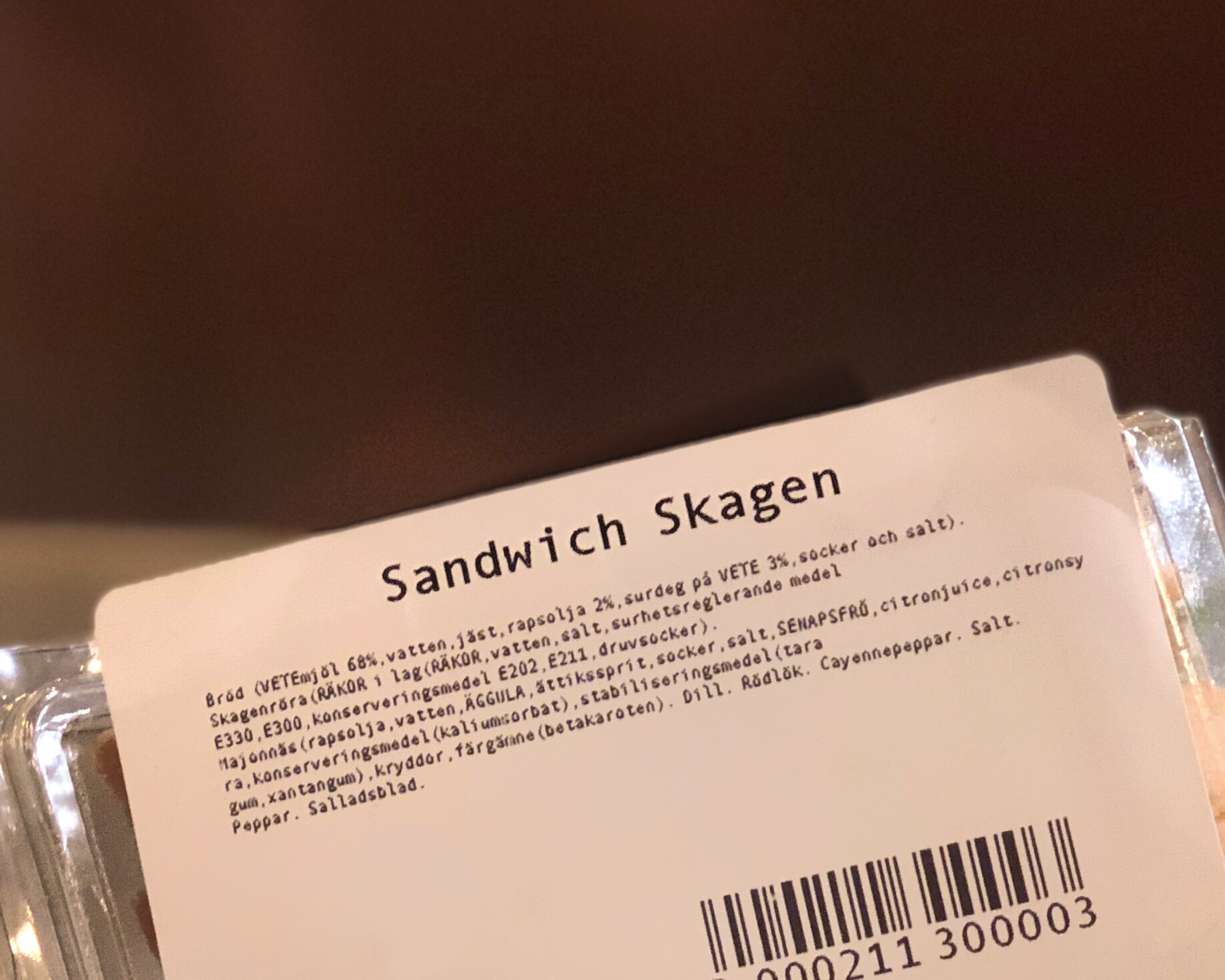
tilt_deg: -12.4
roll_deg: +0.8
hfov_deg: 15.6
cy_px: 831
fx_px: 4423
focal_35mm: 122
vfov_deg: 12.6
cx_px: 208
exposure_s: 1/50
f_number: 2.8
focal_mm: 6.6
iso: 320
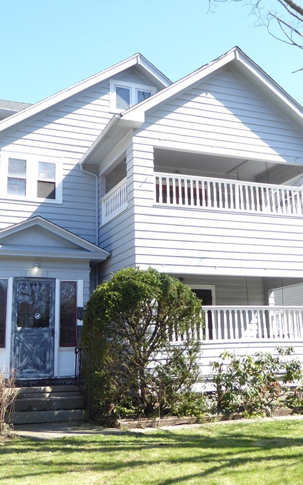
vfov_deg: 47.2
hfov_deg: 30.5
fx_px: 555
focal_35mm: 42
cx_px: 161
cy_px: 242
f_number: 3.5
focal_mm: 5
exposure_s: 1/200
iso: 80
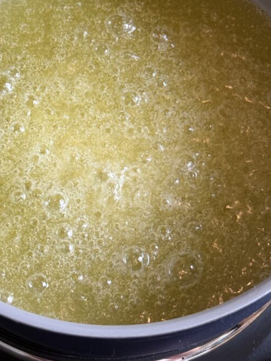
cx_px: 117
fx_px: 762
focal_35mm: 73
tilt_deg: -63.9
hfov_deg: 20.2
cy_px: 105
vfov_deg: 26.4
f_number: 1.78
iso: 200
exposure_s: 1/40
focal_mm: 6.76
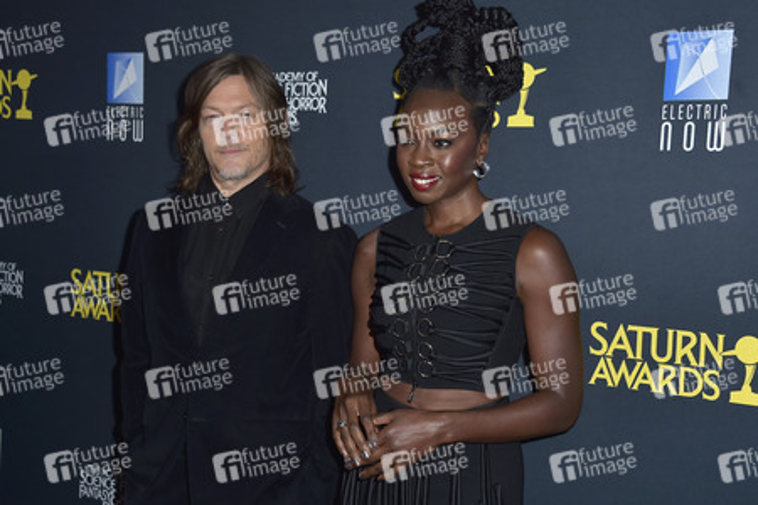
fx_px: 1158
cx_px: 379
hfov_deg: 36.2
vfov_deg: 24.6
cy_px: 252
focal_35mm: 55
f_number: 6.3
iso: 250
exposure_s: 1/250
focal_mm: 55
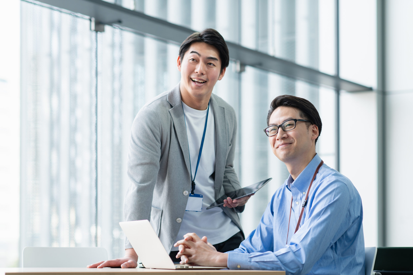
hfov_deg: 23.9
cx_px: 206
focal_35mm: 85
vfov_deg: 16.0
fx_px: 974
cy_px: 138
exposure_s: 1/200
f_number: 2.8
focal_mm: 85
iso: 125
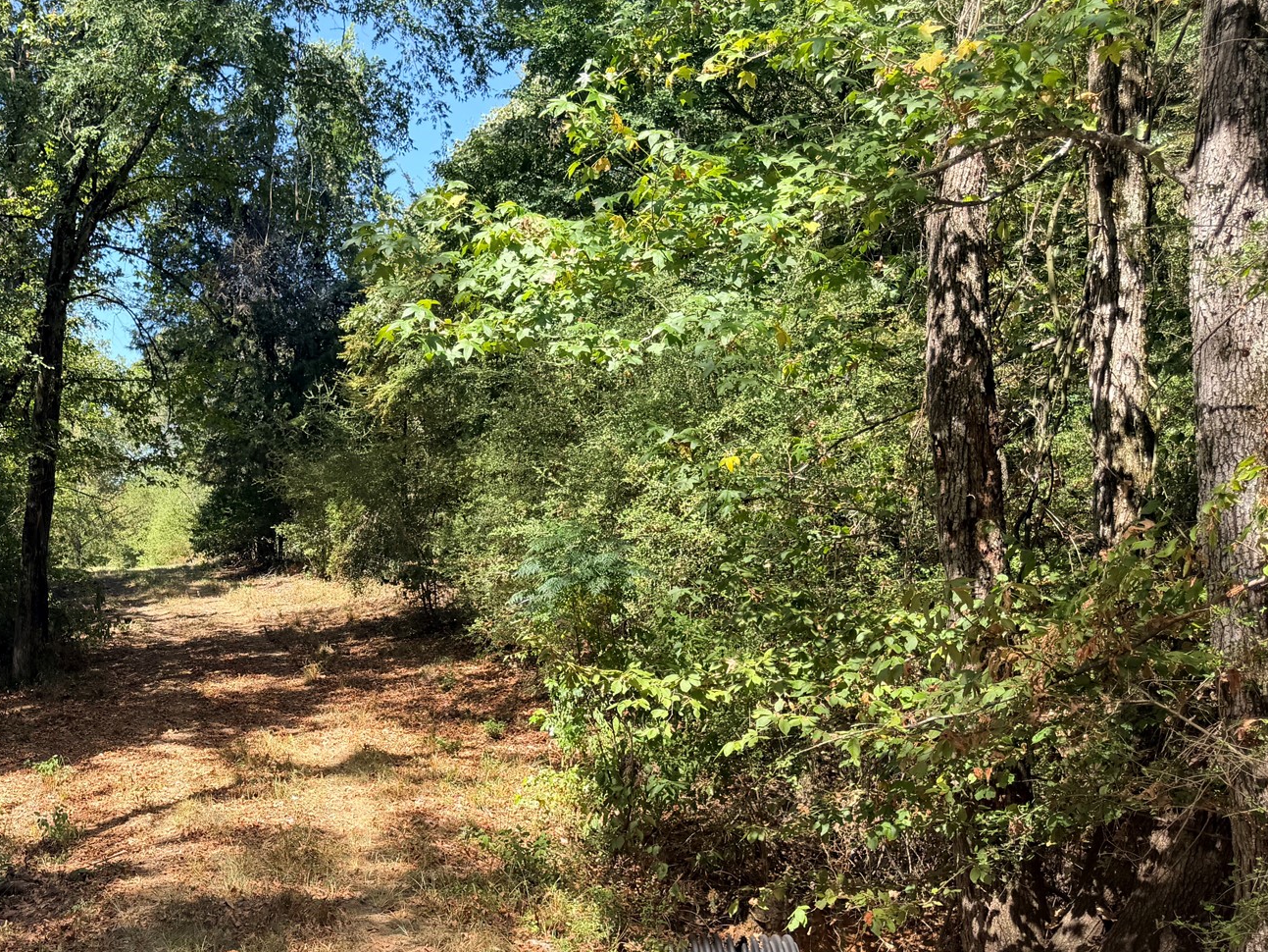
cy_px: 591
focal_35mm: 38
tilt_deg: -0.3
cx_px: 273
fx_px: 1392
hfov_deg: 46.6
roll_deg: -1.9
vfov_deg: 37.5
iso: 80
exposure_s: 1/967
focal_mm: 6.76
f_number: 1.78
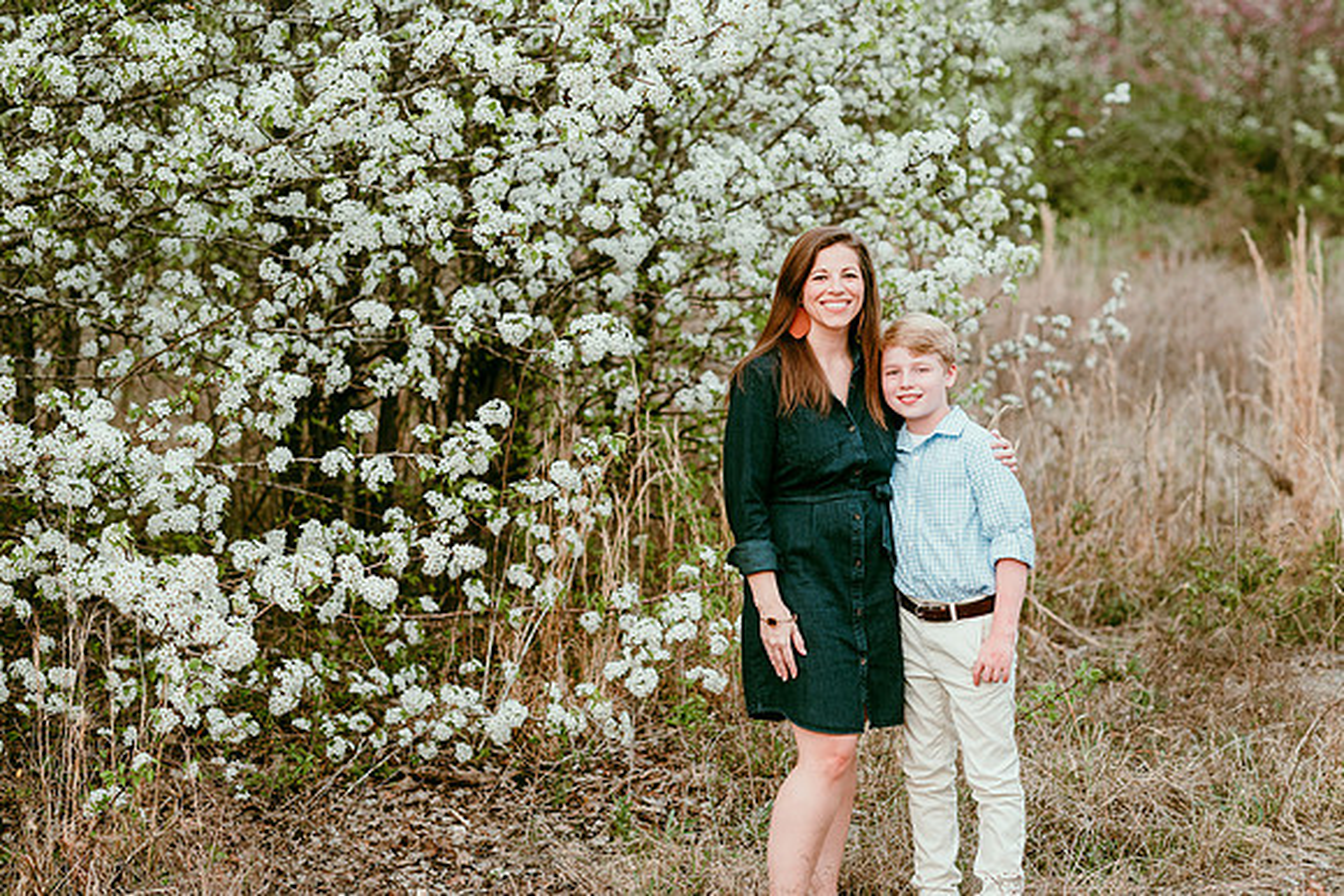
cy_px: 448
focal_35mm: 85
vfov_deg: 16.1
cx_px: 672
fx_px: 3174
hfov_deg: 23.9
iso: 200
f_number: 3.2
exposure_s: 1/320
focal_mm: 85
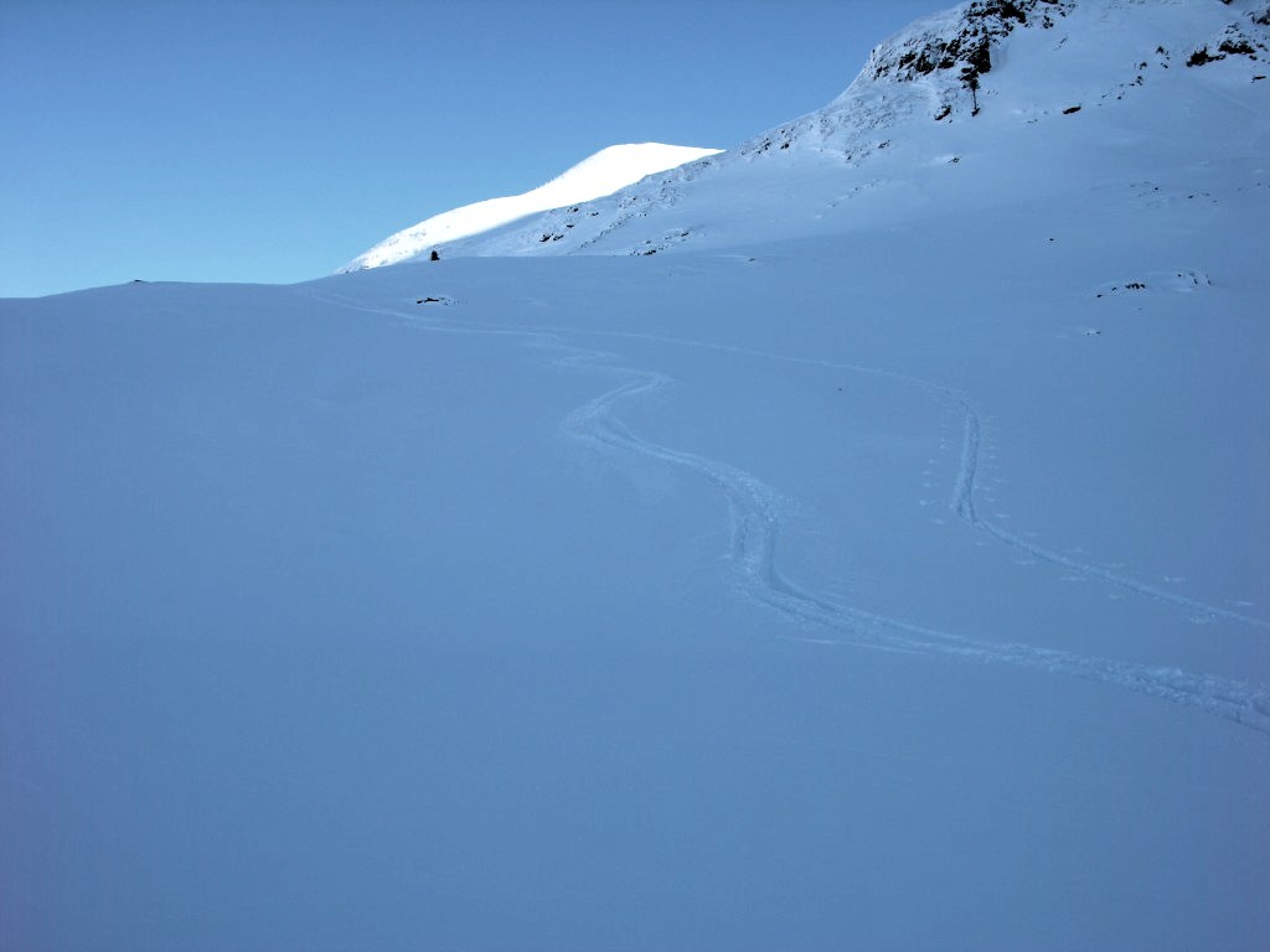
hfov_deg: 52.6
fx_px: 1284
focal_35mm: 35
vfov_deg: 40.7
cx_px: 635
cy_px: 476
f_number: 5
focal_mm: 8.9
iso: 50
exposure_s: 1/168
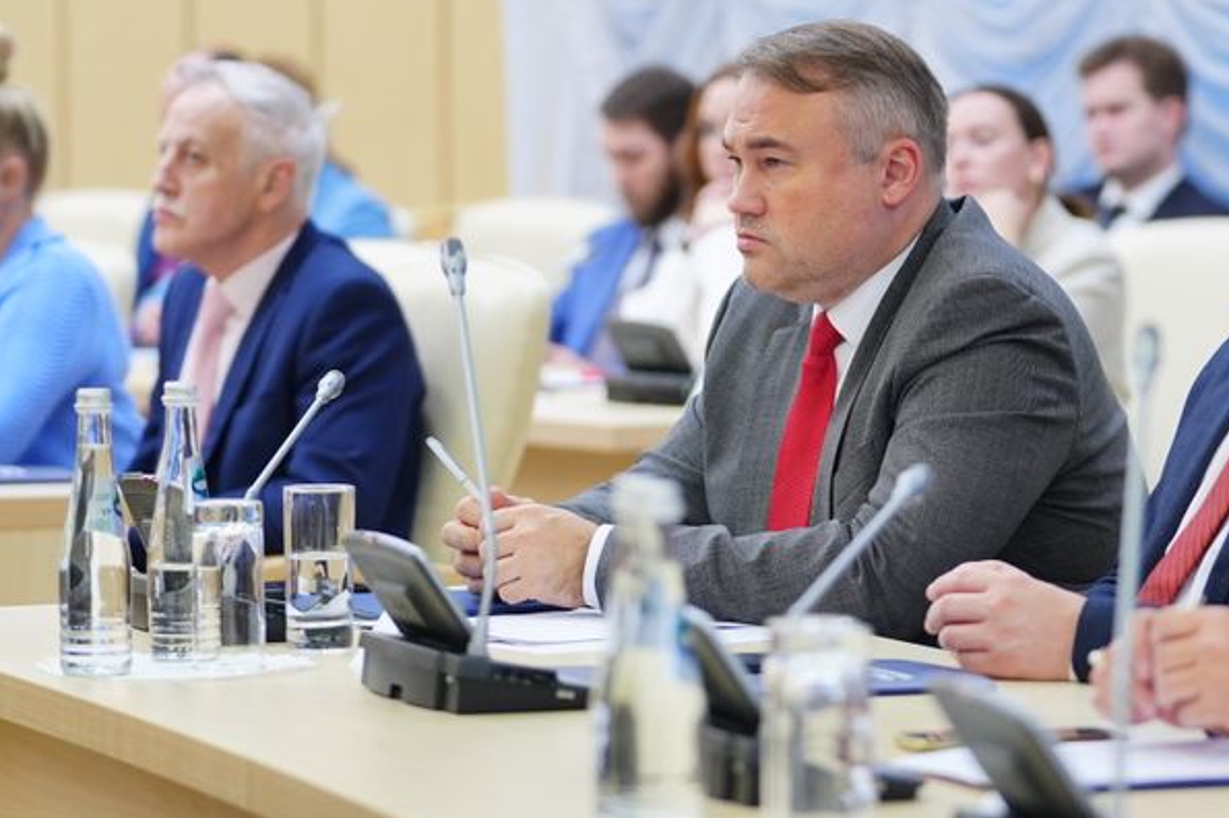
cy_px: 413
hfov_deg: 11.8
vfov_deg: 7.9
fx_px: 5937
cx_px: 720
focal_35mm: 174
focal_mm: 99
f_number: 2.8
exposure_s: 1/250
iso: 2000
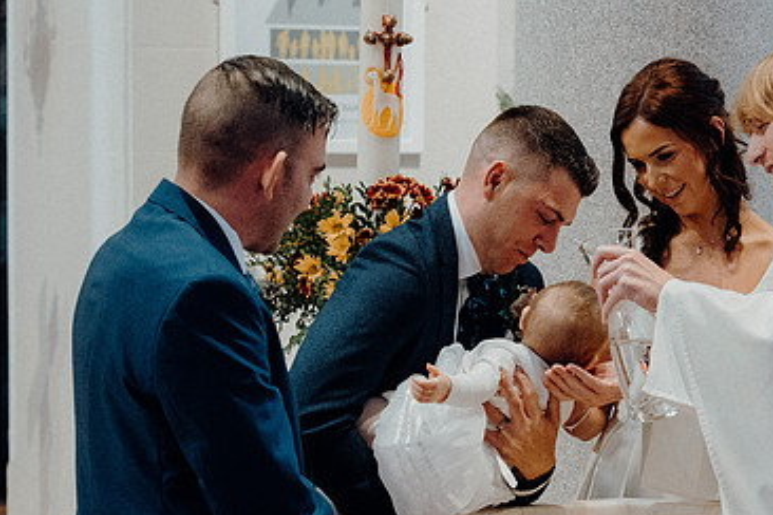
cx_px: 589
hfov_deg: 14.8
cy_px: 389
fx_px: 2963
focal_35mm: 138
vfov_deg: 9.9
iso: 3200
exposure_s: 1/160
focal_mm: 58
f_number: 3.5
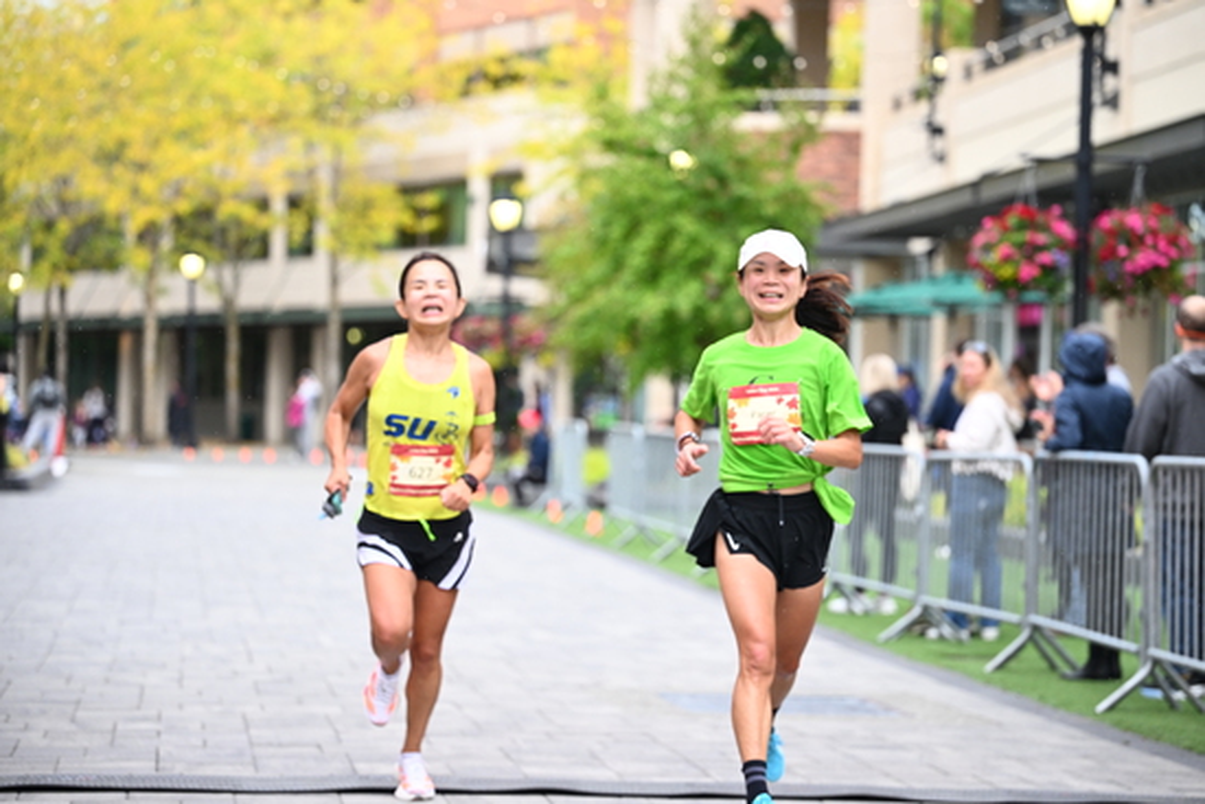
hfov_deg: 20.0
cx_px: 602
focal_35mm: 102
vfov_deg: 13.4
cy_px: 402
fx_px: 3415
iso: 1250
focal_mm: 102
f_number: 2.8
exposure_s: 1/1250
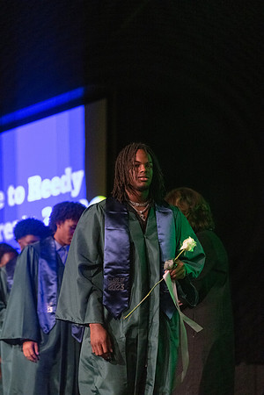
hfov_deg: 14.9
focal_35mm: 92
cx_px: 132
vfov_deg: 22.1
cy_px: 198
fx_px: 1012
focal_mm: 92
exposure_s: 1/1000
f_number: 2.8
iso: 16000
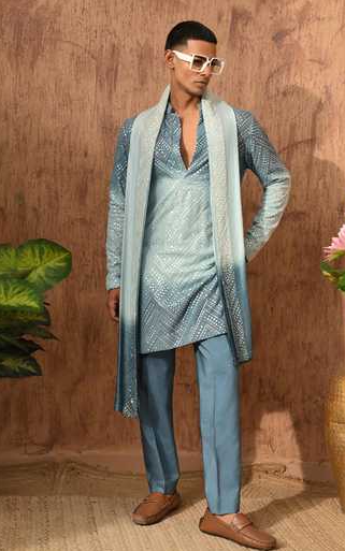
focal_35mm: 49
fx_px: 737
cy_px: 280
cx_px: 182
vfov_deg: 41.0
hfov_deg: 26.4
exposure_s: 1/100
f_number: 8
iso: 250
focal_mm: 47
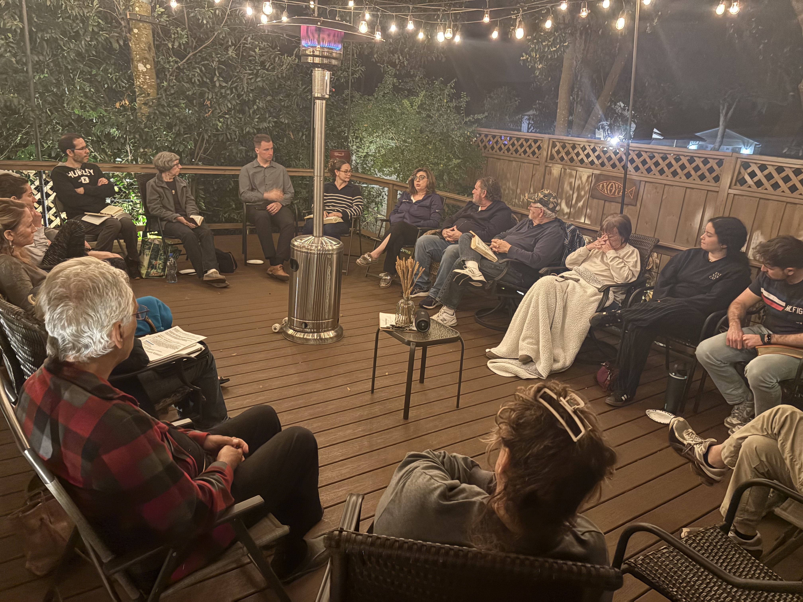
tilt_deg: -16.4
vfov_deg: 53.1
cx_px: 402
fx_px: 603
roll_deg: -4.3
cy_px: 301
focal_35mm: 26
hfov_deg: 67.3
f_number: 1.6
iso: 800
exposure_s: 1/20
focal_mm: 5.96
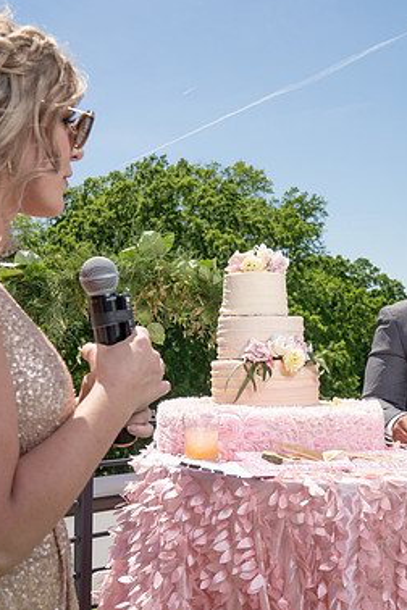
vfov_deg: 36.2
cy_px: 293
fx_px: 933
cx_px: 226
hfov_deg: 24.6
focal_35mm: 55
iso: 50
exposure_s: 1/250
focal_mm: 35
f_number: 7.1
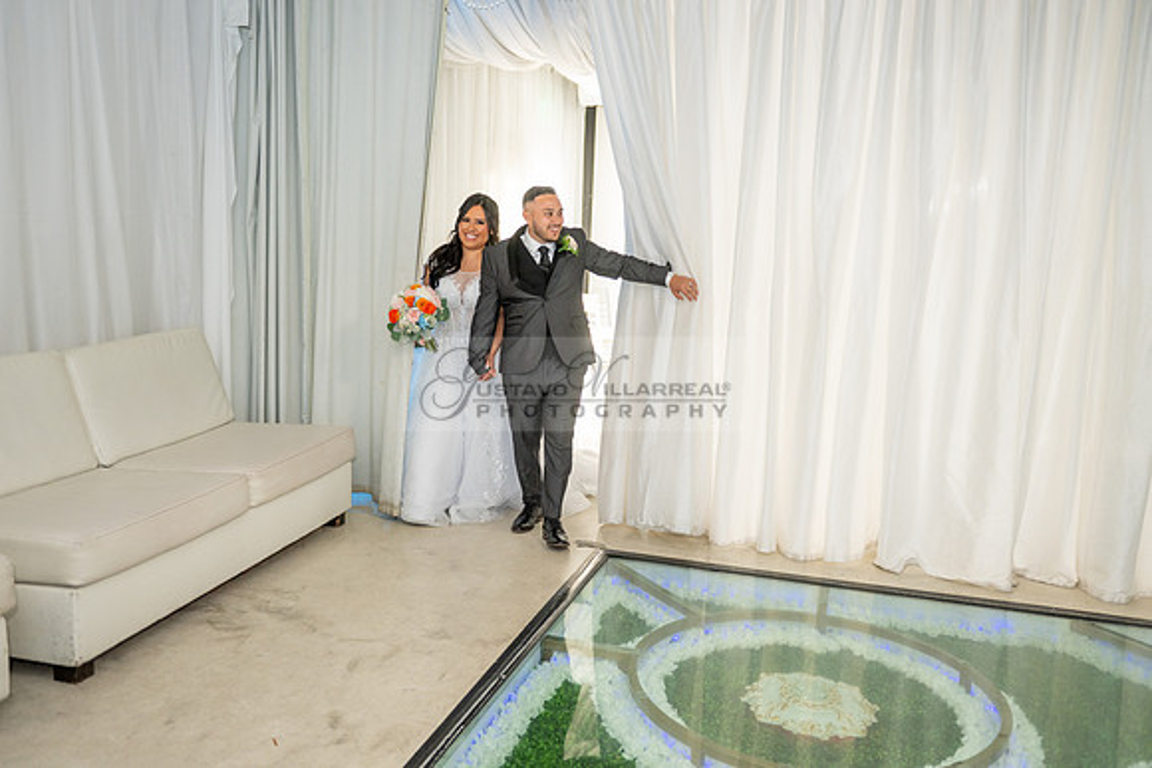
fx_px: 992
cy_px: 384
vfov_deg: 42.3
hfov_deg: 60.3
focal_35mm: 31
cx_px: 576
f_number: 3.2
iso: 800
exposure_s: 1/160
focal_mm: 31
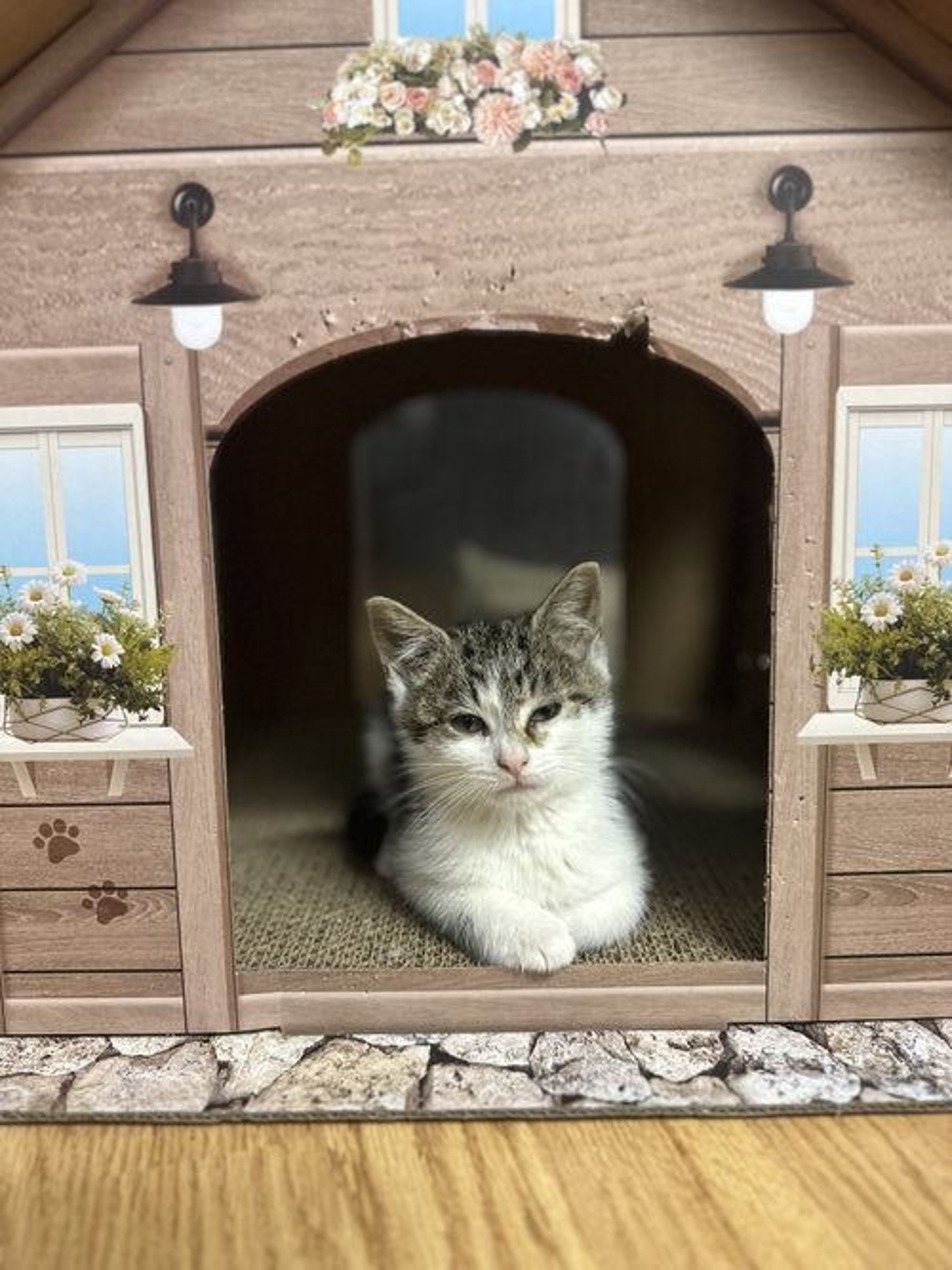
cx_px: 476
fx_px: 880
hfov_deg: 56.8
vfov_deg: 71.6
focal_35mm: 24
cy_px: 635
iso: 320
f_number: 1.78
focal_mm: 6.86
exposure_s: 1/60
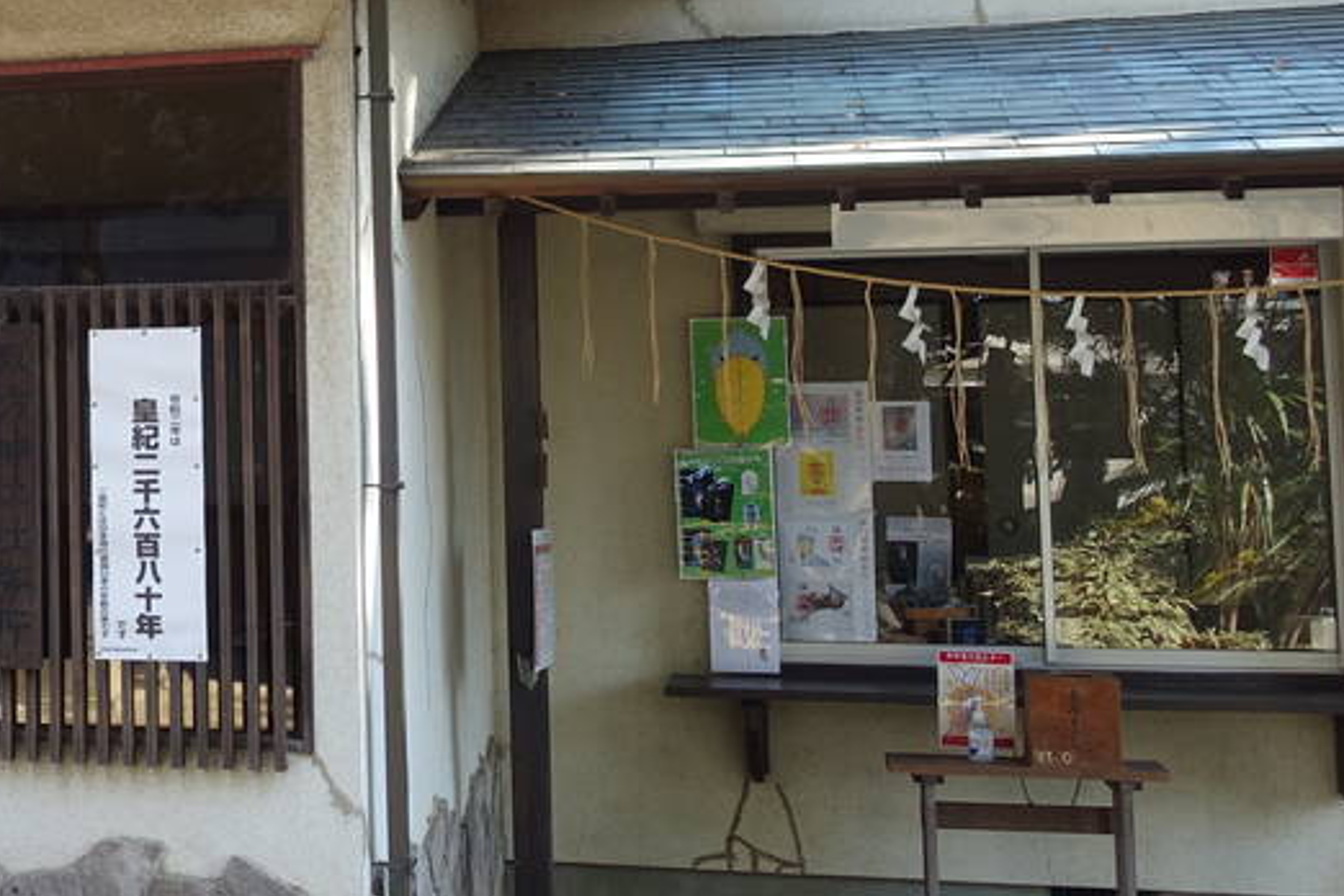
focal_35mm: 69
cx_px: -103
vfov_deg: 19.6
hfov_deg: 27.0
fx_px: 2576
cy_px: 216
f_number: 3.2
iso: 125
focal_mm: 10.89
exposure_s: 1/80
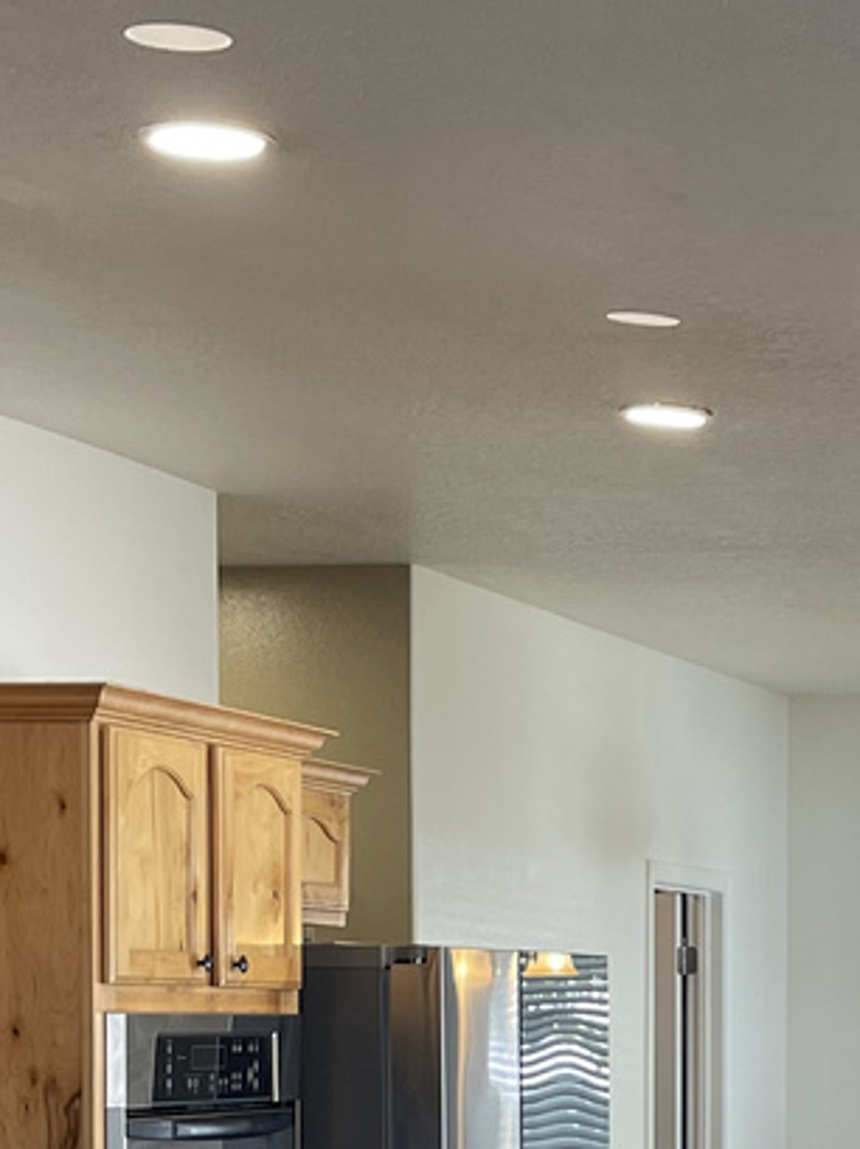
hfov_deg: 15.3
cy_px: 1225
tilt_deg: -4.1
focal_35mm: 94
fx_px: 3119
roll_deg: -1.0
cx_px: 913
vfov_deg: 20.1
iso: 125
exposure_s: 1/120
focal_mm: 5.1
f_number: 1.6
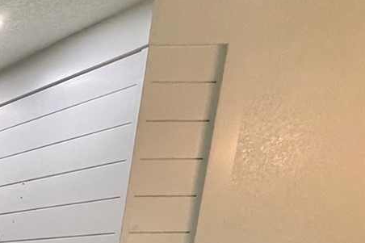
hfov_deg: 17.9
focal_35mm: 66
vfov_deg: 17.5
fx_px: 669
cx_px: -403
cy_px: 410
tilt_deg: -10.9
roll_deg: +0.7
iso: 250
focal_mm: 2.22
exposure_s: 1/120
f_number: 2.2
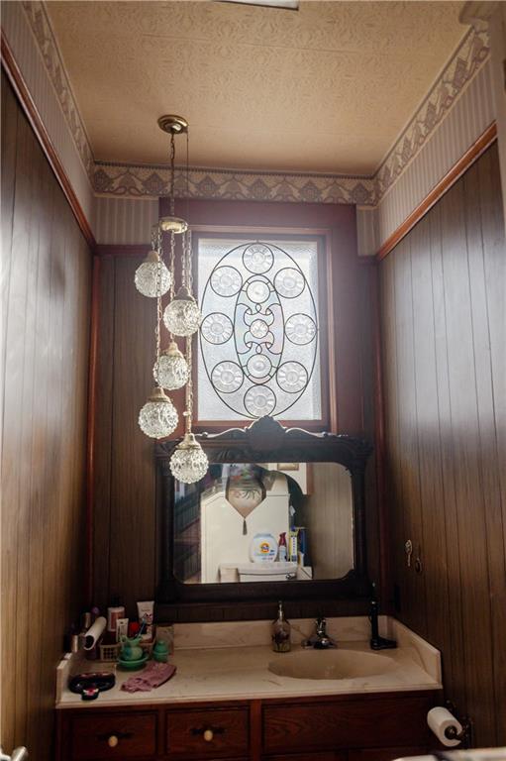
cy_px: 380
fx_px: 591
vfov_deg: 65.5
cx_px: 253
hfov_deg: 46.3
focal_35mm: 28
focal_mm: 28
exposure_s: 1/1600
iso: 160
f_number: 3.5
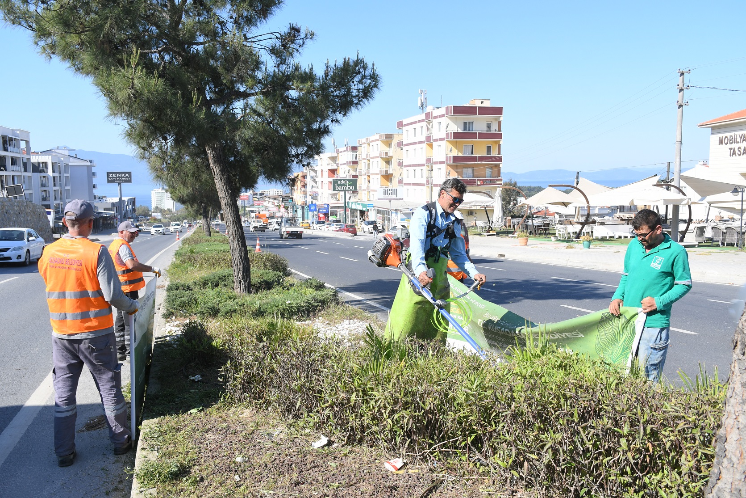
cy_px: 249
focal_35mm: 30
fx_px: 622
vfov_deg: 43.6
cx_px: 373
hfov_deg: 61.9
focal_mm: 20
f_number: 7.1
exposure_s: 1/200
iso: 100
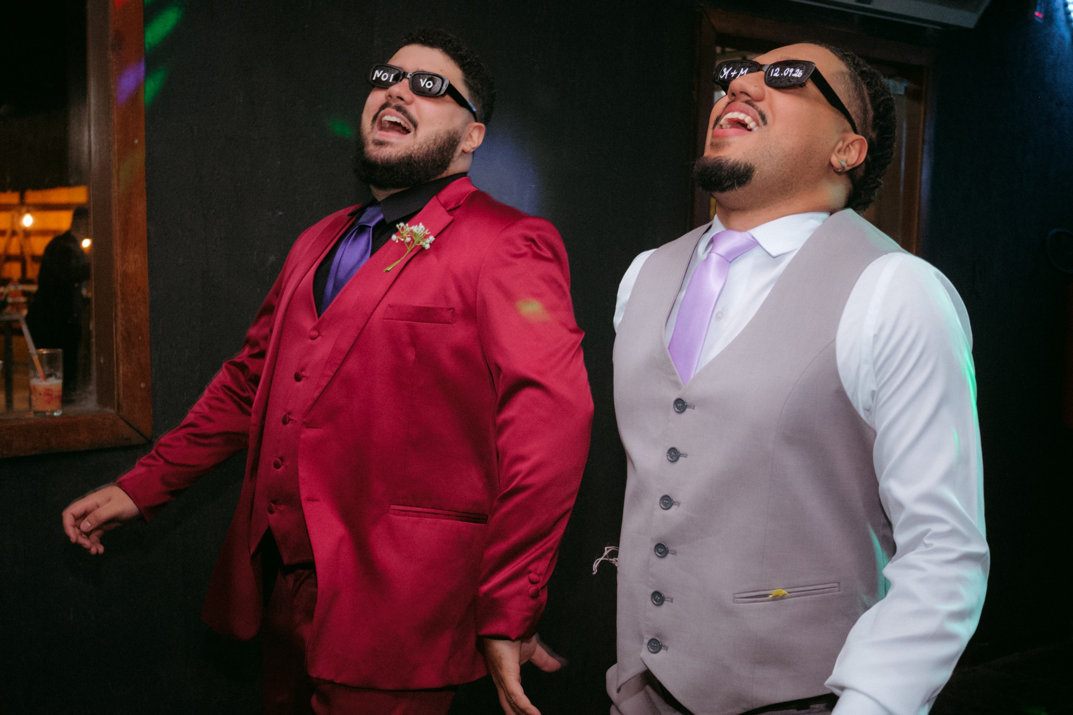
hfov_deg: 45.9
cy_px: 371
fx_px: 1267
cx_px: 517
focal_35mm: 43
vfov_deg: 31.5
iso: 10000
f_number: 3.2
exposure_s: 1/125
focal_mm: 27
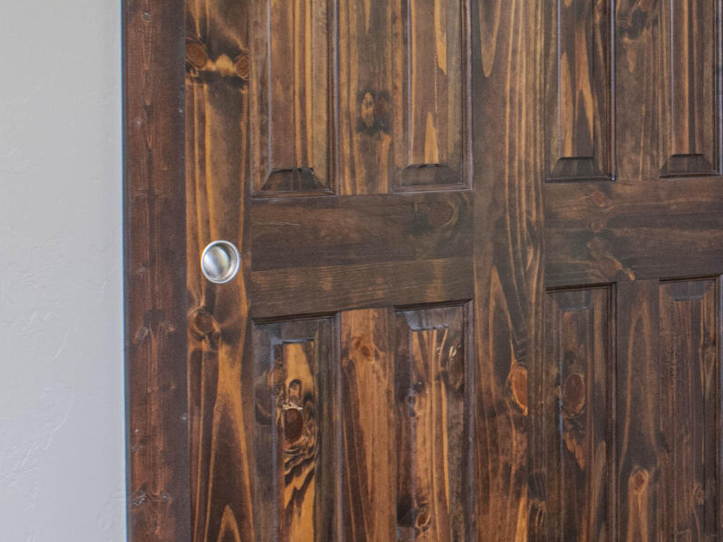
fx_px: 2026
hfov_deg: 19.6
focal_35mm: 97
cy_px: 198
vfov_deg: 15.2
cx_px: 734
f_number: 10
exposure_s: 1/2.5
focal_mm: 18
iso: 200
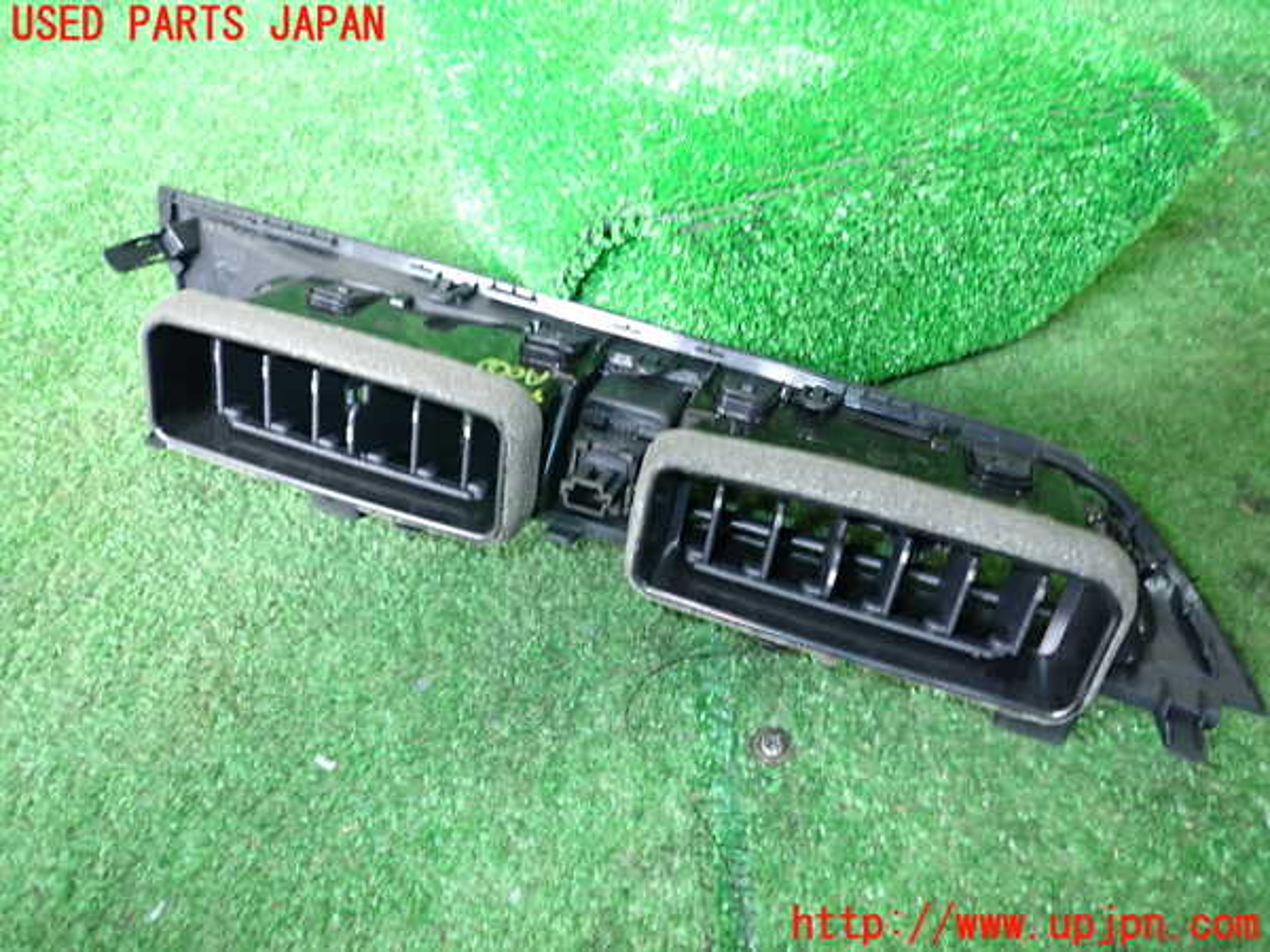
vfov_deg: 54.9
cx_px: 635
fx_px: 917
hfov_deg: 69.4
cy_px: 476
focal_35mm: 25
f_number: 2
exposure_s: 1/30
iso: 320
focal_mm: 4.5
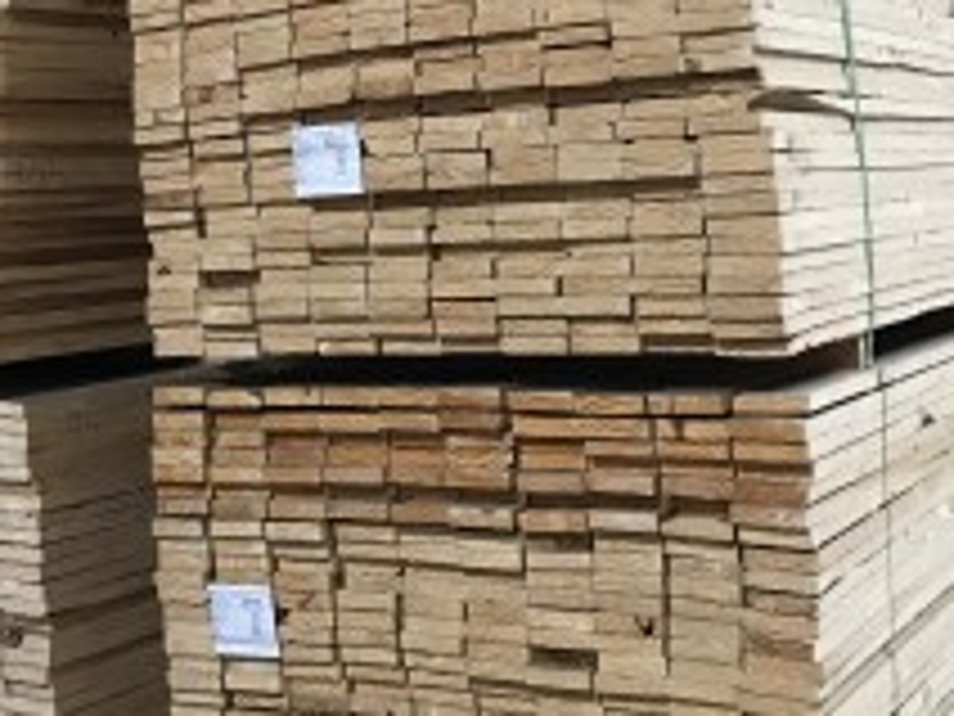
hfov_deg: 28.5
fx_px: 1819
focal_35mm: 66
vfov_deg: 21.8
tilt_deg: +6.3
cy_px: 88
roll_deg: +3.2
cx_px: 144
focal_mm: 3.99
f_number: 1.8
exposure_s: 1/17
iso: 80
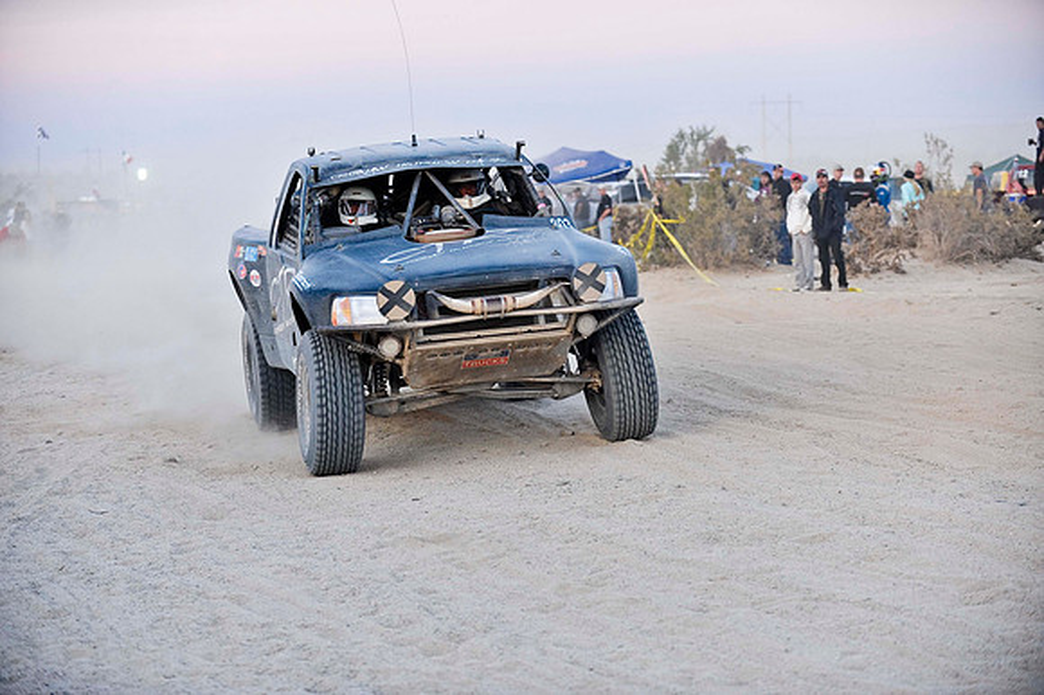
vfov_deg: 14.4
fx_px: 2753
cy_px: 348
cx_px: 522
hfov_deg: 21.5
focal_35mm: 95
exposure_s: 1/500
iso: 1000
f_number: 3.2
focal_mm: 95
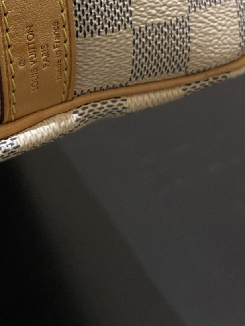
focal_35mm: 61
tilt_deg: -23.5
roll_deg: +2.1
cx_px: 0
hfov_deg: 23.1
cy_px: -25
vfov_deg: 28.9
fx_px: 576
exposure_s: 1/50
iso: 320
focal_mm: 5.1
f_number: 1.6
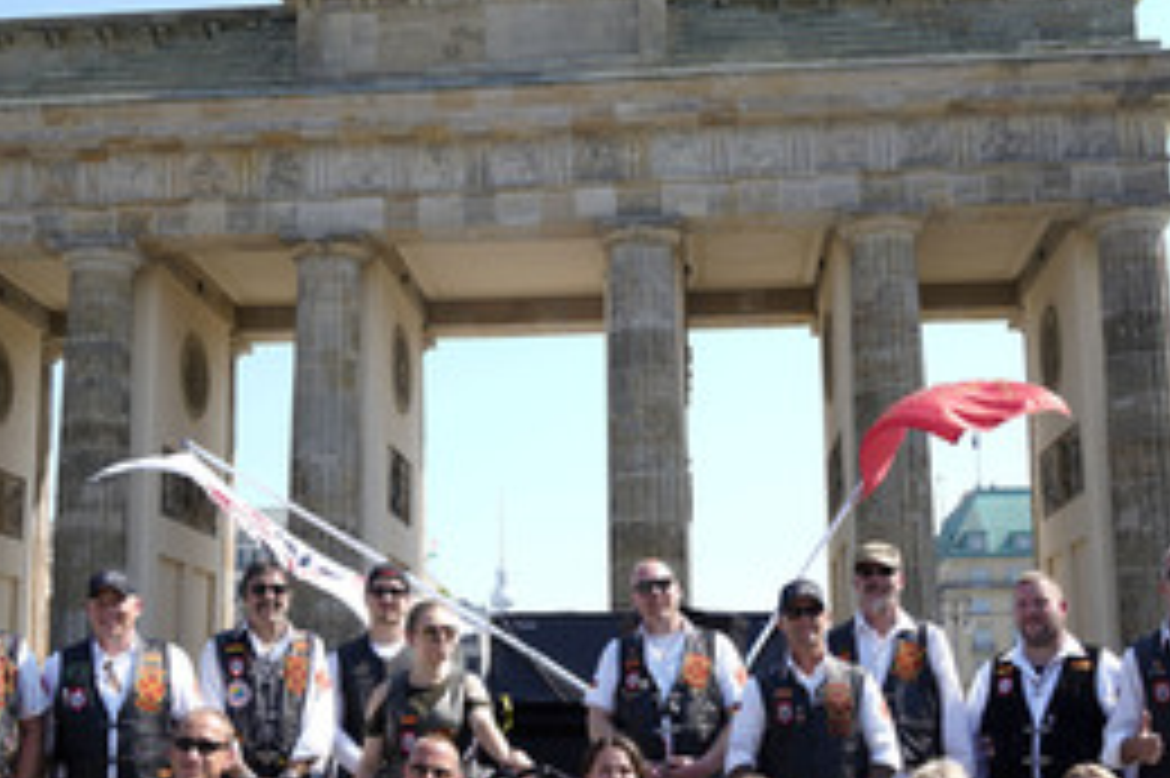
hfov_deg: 38.2
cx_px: 538
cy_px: 441
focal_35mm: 52
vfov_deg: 25.9
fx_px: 1689
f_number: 5.6
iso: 64
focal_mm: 30
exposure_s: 1/200
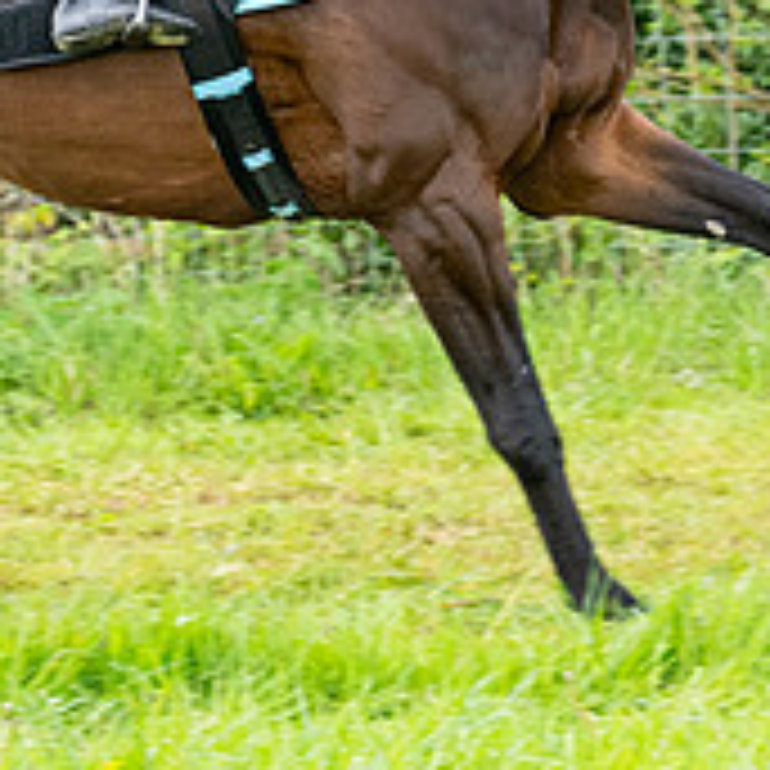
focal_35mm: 312
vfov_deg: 5.6
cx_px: -47
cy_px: -95
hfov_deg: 5.6
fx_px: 7852
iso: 400
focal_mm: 70
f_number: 5
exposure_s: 1/500
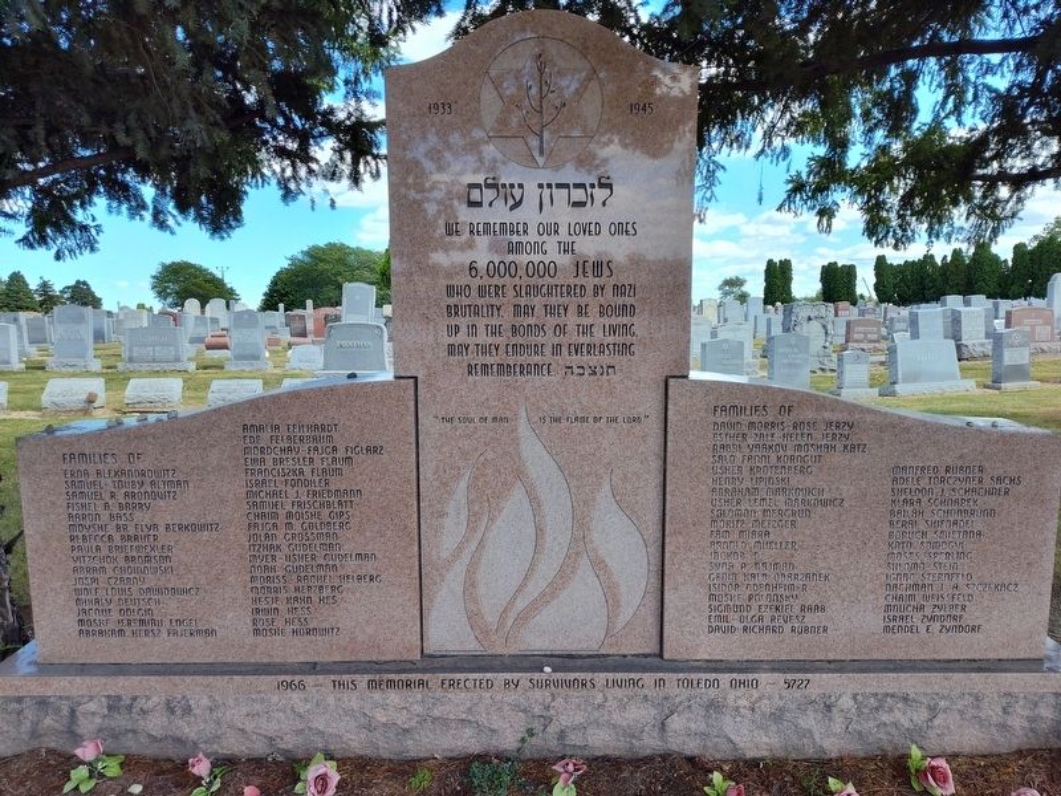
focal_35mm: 23
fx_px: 705
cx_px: 530
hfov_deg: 73.9
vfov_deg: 58.9
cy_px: 398
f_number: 1.8
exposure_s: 1/513
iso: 100
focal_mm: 5.56
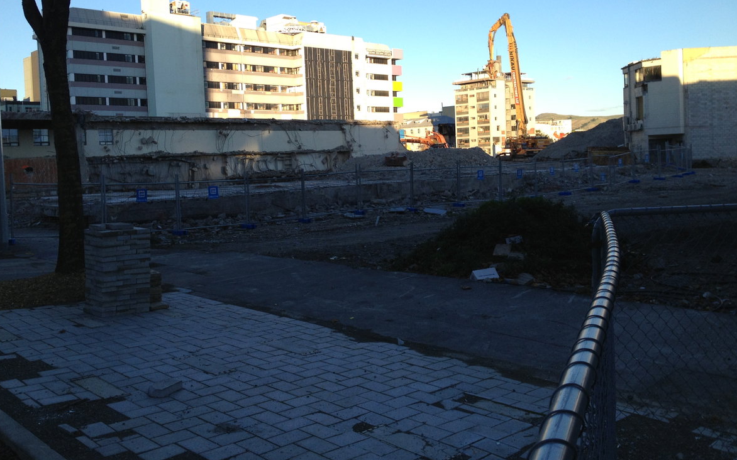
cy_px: 180
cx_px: 362
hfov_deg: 51.5
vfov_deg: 33.4
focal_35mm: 38
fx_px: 763
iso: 50
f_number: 2.4
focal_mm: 4.28
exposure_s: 1/557
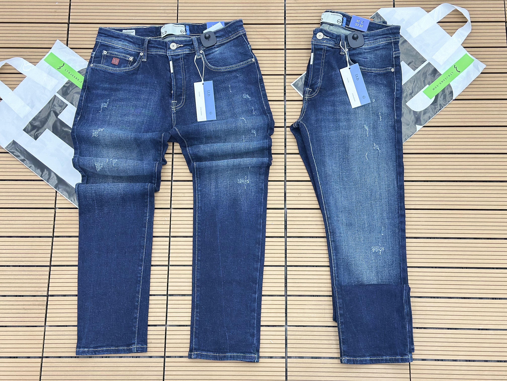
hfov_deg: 39.7
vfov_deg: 30.3
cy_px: 190
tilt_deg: -76.4
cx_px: 254
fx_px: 703
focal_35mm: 48
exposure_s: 1/60
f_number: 1.78
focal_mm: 6.86
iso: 320
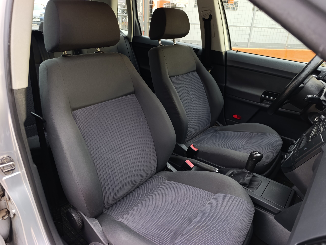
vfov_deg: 59.0
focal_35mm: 23
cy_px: 122
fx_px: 217
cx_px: 163
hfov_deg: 73.8
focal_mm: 6.14
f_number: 1.6
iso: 400
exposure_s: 1/100
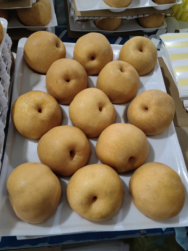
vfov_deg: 63.4
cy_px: 130
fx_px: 203
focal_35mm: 28
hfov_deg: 49.7
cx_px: 96
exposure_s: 1/100
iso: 1600
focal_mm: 5.54
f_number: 1.8
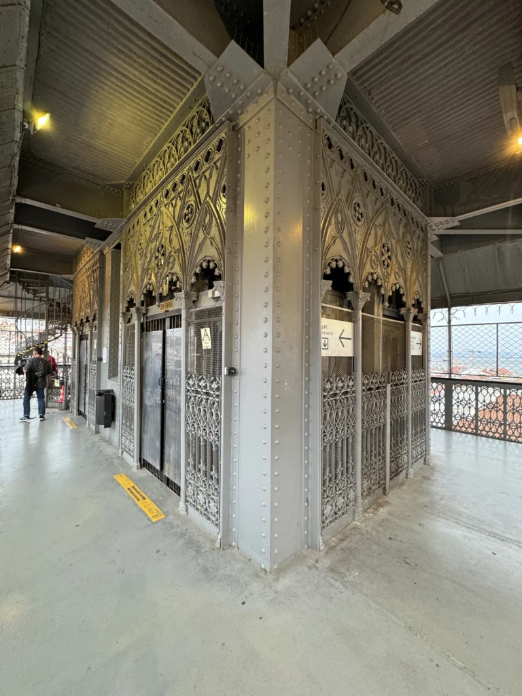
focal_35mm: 14
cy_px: 348
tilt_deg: +1.1
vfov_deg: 102.1
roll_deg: -0.7
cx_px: 261
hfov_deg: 85.7
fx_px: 281
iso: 160
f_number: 2.2
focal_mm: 2.22
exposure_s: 1/50
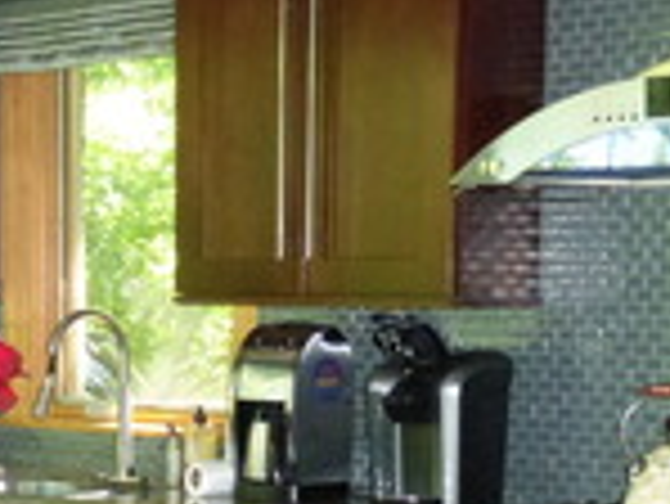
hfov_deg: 18.8
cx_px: 112
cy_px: 603
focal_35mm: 103
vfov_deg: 14.0
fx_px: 1995
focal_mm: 4.3
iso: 800
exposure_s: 1/60
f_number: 3.3
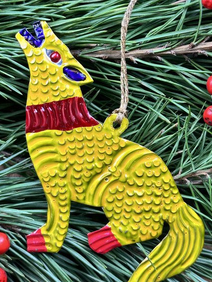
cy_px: 115
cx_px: 102
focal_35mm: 67
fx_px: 547
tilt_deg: -79.1
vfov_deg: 28.9
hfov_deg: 21.9
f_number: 1.78
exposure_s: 1/50
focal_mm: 6.86
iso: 160
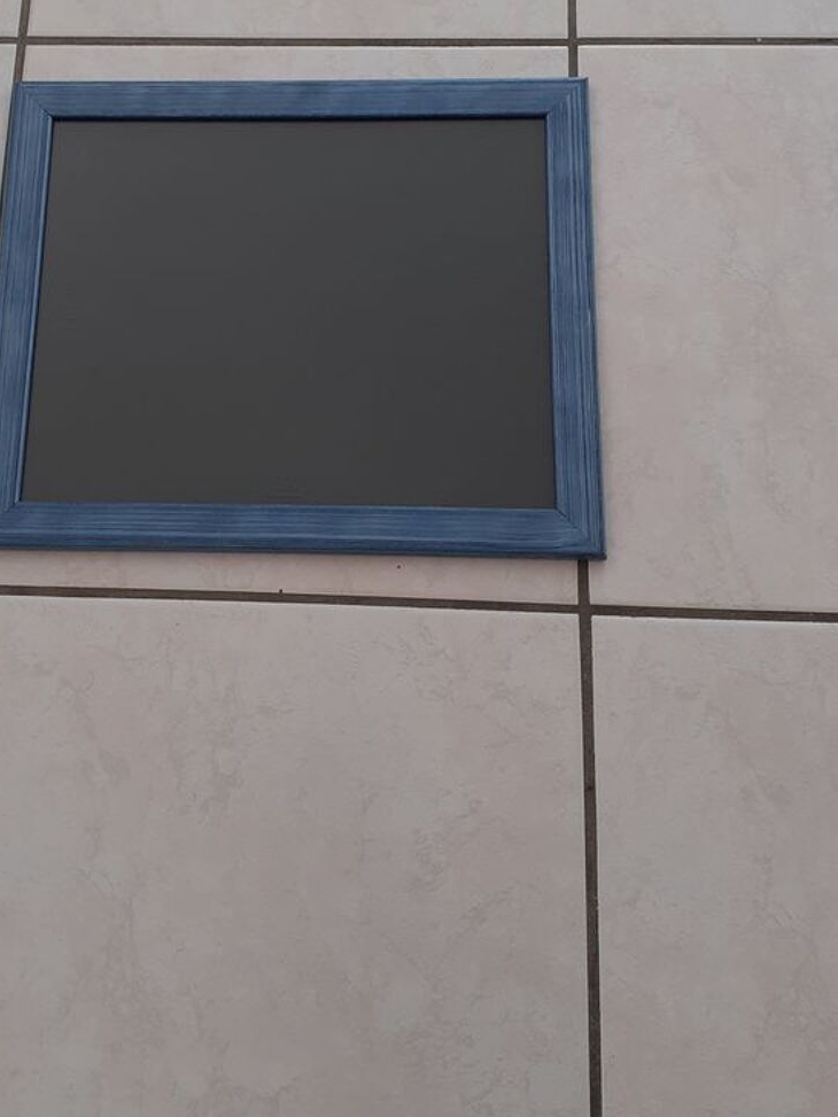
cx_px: 319
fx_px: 1194
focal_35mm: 37
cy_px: 397
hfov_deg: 38.5
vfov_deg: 49.5
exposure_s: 1/100
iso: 50
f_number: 1.9
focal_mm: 3.6
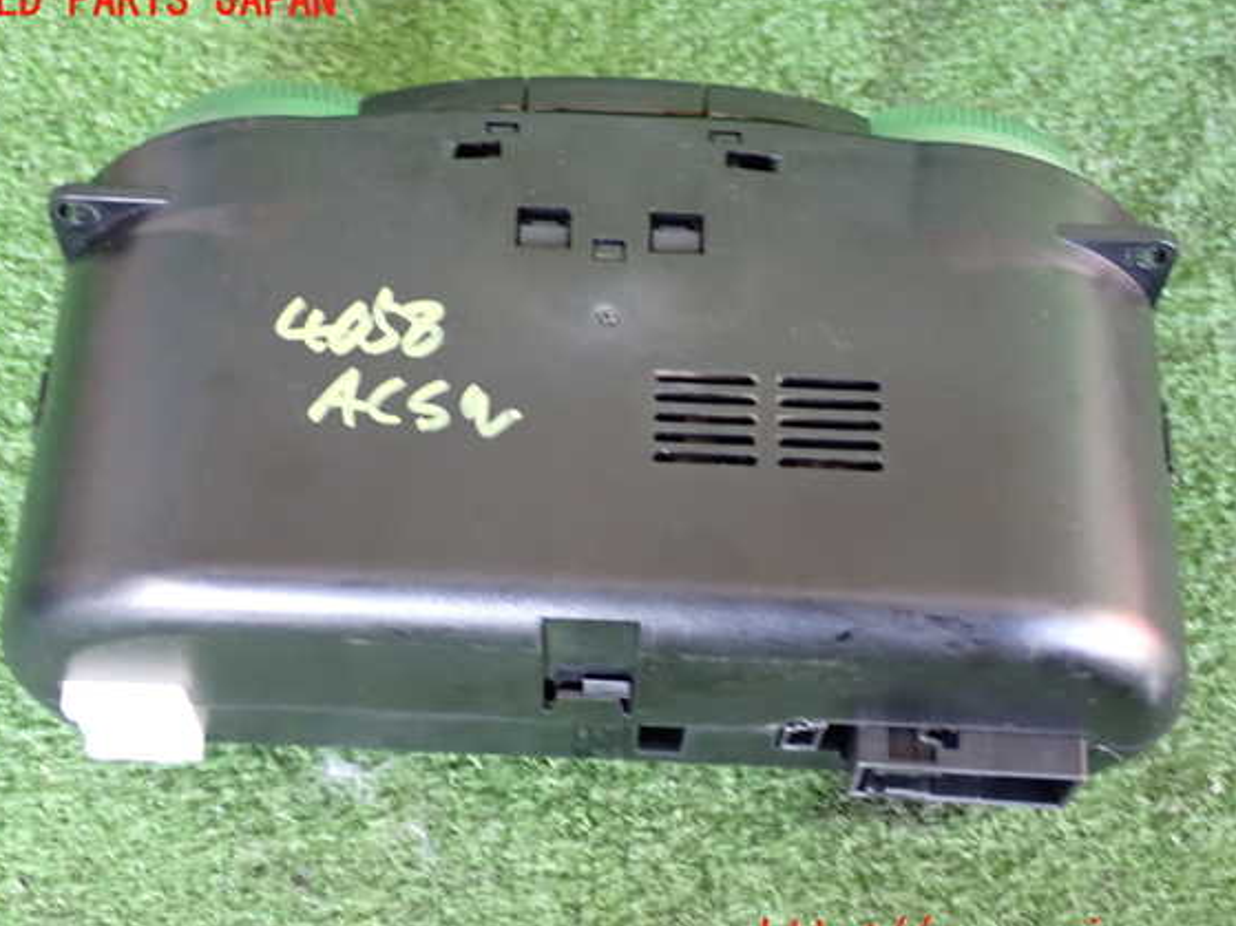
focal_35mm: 58
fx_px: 2071
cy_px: 471
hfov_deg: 33.2
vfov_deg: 25.2
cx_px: 597
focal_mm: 9.65
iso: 800
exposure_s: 1/30
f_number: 3.3
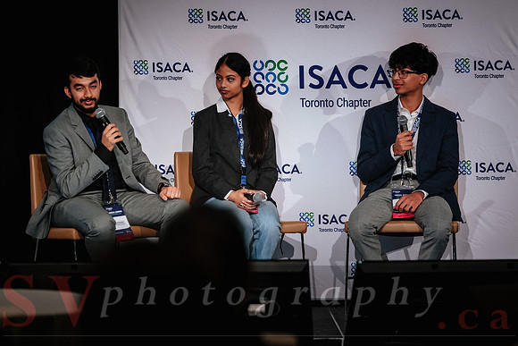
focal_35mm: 222
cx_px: 272
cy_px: 179
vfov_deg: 6.2
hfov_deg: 9.3
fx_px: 3192
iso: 800
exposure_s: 1/100
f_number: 2.8
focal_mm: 140
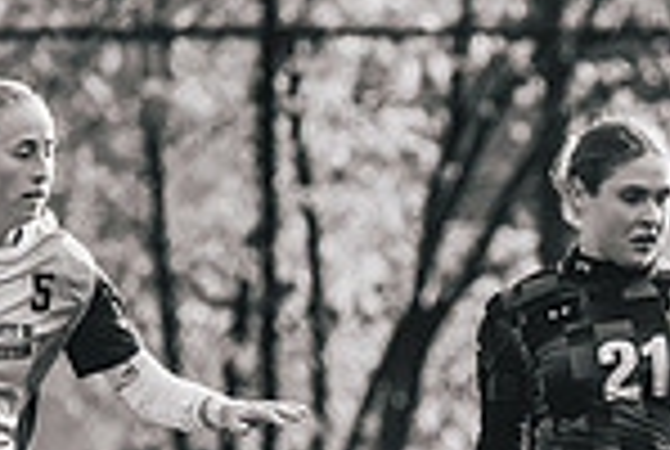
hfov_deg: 1.5
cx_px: 563
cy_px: 532
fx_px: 26107
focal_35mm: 1400
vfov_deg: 1.0
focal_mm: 342
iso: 800
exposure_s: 1/1000
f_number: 6.3
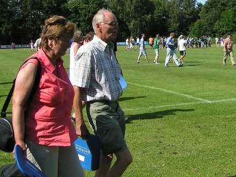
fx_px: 484
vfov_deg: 20.5
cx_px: 185
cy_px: 34
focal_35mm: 71
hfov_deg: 26.9
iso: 50
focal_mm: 5.8
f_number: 5.6
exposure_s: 1/400
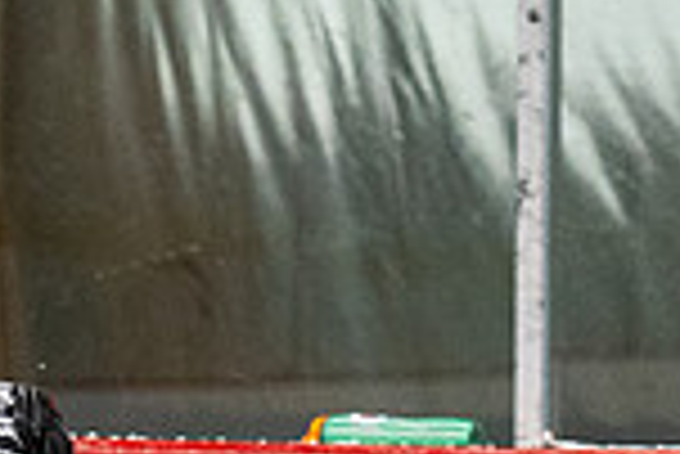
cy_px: 779
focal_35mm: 850
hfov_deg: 2.4
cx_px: 10
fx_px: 16071
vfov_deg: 1.6
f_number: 2.8
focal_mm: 105
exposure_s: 1/640
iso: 2200
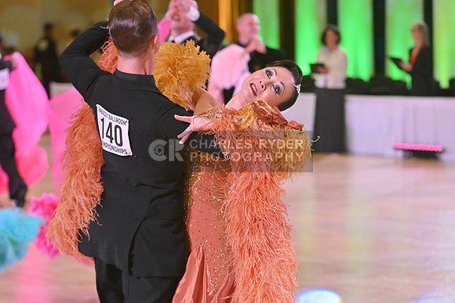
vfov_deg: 9.5
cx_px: 228
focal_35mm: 145
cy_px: 152
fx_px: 1833
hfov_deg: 14.2
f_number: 5.6
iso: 4000
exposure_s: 1/400
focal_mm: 145
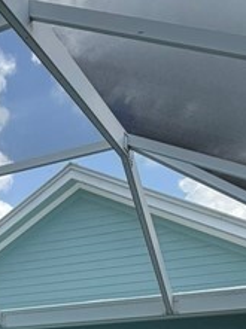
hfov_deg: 19.5
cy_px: 417
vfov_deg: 25.9
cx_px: -127
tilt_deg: -0.7
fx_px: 618
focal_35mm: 65
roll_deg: -0.3
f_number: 2.2
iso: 40
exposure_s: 1/770
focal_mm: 2.22
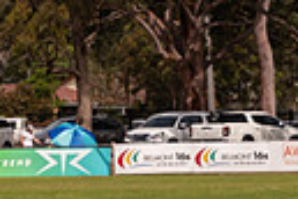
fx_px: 3079
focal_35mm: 372
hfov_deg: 5.4
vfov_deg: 3.7
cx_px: -256
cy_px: 22
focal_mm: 55
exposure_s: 1/800
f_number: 8
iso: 200
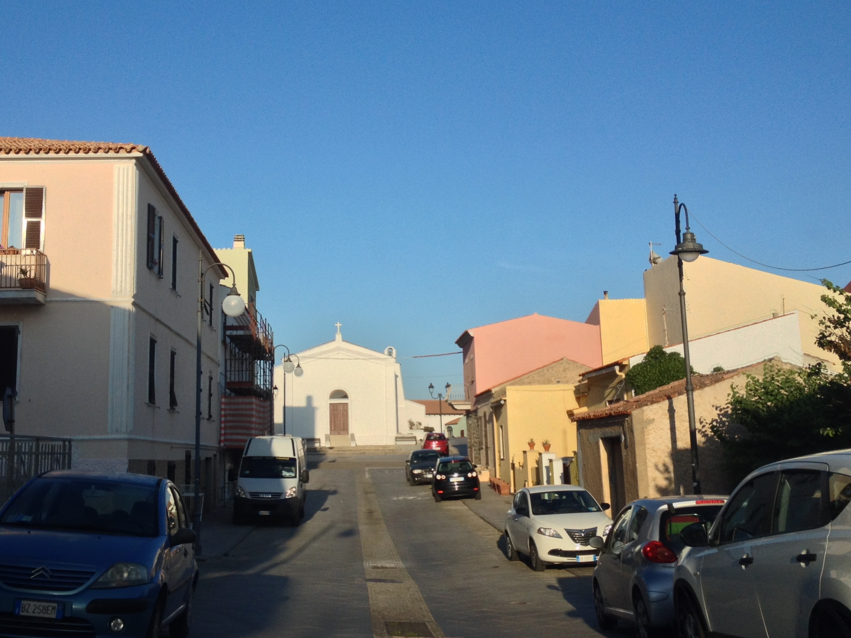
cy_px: 244
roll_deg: -1.1
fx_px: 1205
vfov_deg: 29.6
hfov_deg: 38.8
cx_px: 354
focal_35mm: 49
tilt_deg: +8.9
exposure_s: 1/1227
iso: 50
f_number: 2.4
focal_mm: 4.28
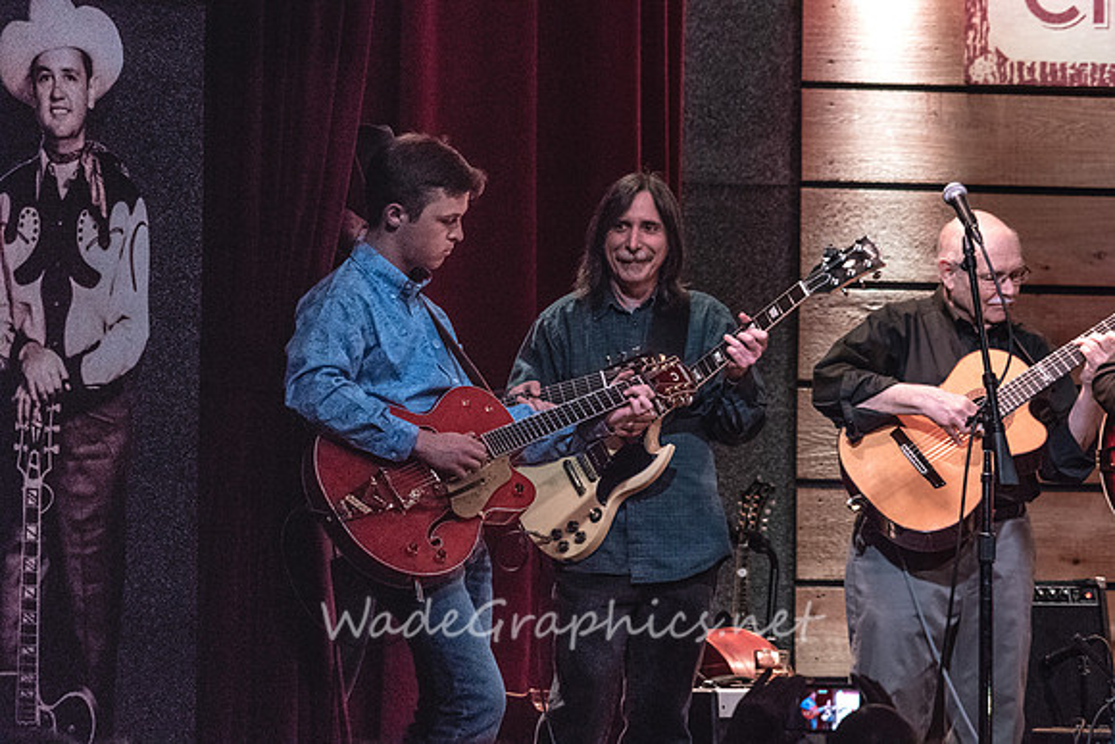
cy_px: 372
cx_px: 558
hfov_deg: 8.6
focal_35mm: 240
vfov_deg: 5.7
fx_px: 7435
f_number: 8
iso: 6400
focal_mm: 240
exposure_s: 1/100
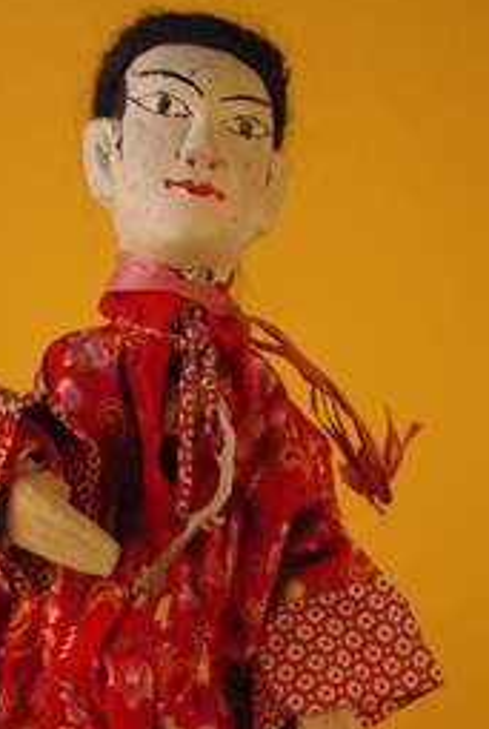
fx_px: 1339
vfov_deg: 29.9
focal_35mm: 66
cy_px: 552
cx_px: 140
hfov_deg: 20.6
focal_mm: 28.13
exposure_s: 1/45
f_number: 5.6
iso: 1600
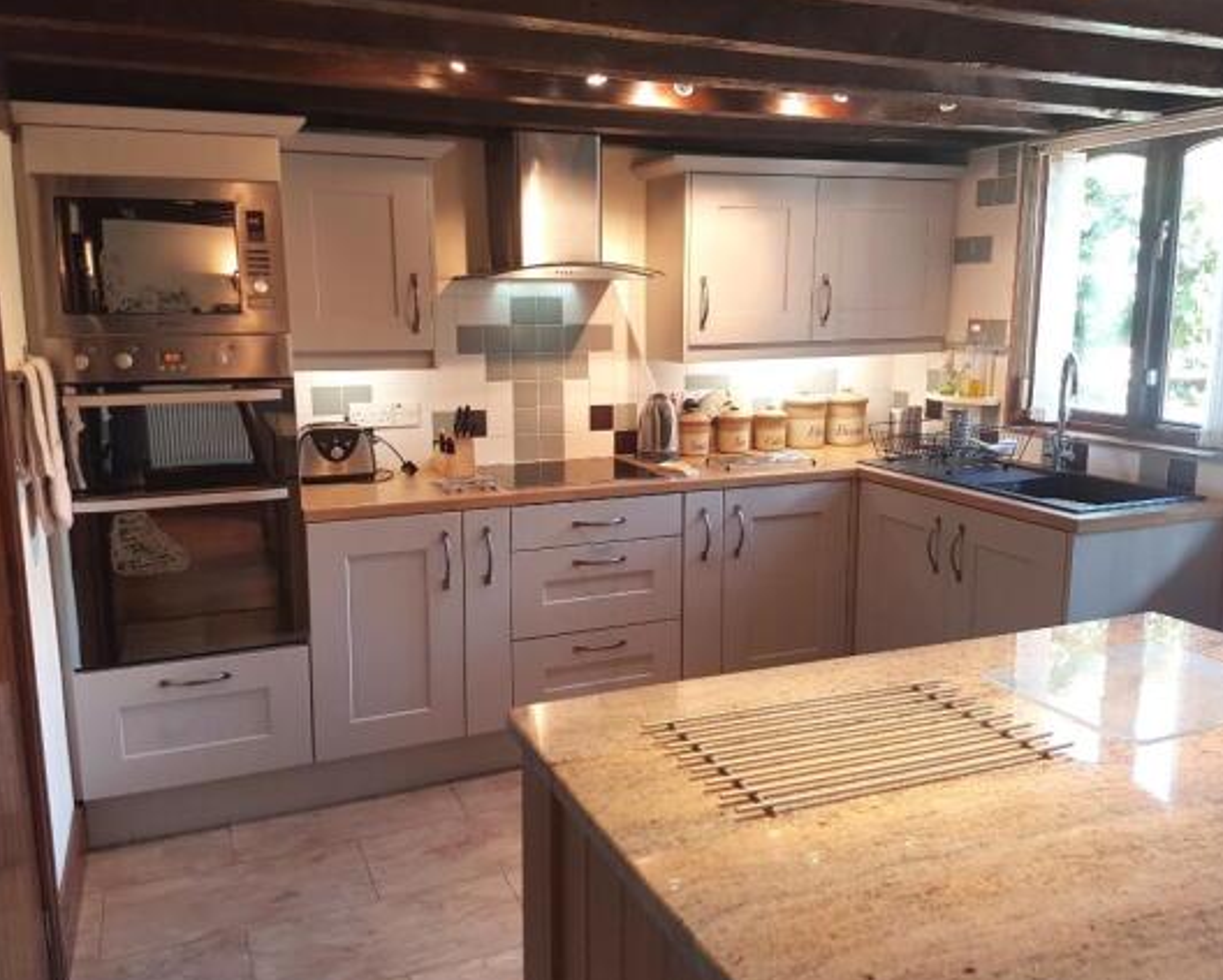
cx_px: 654
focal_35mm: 28
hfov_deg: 62.1
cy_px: 483
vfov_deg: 51.6
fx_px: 1014
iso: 80
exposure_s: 1/50
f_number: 1.7
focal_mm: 4.2
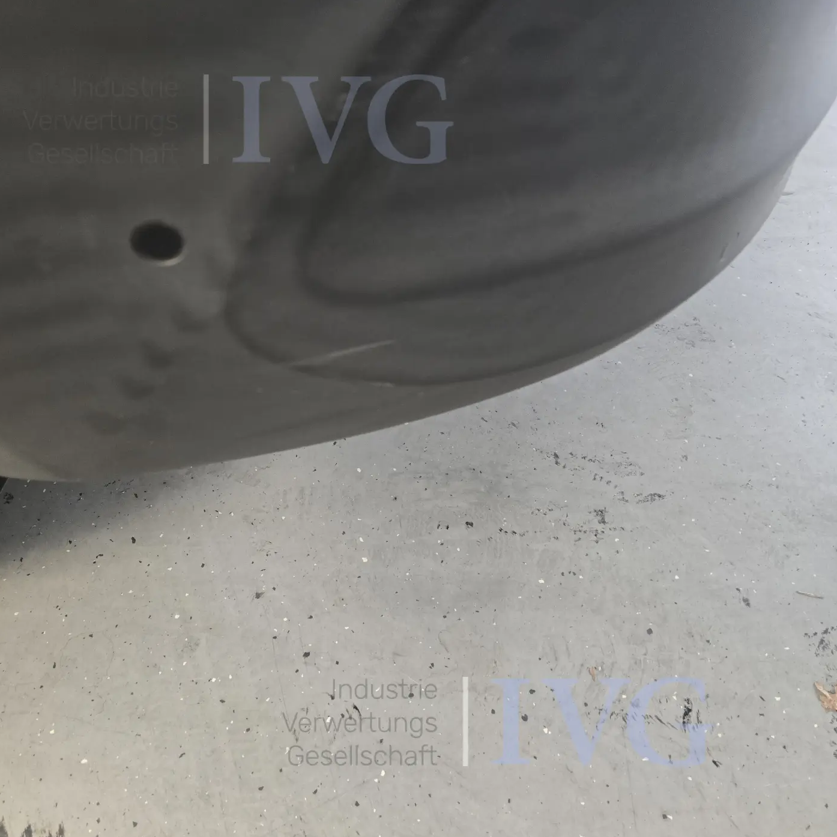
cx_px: 367
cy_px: 420
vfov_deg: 57.3
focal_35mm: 28
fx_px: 766
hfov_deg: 57.1
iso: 200
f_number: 1.7
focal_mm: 6.3
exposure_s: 1/120
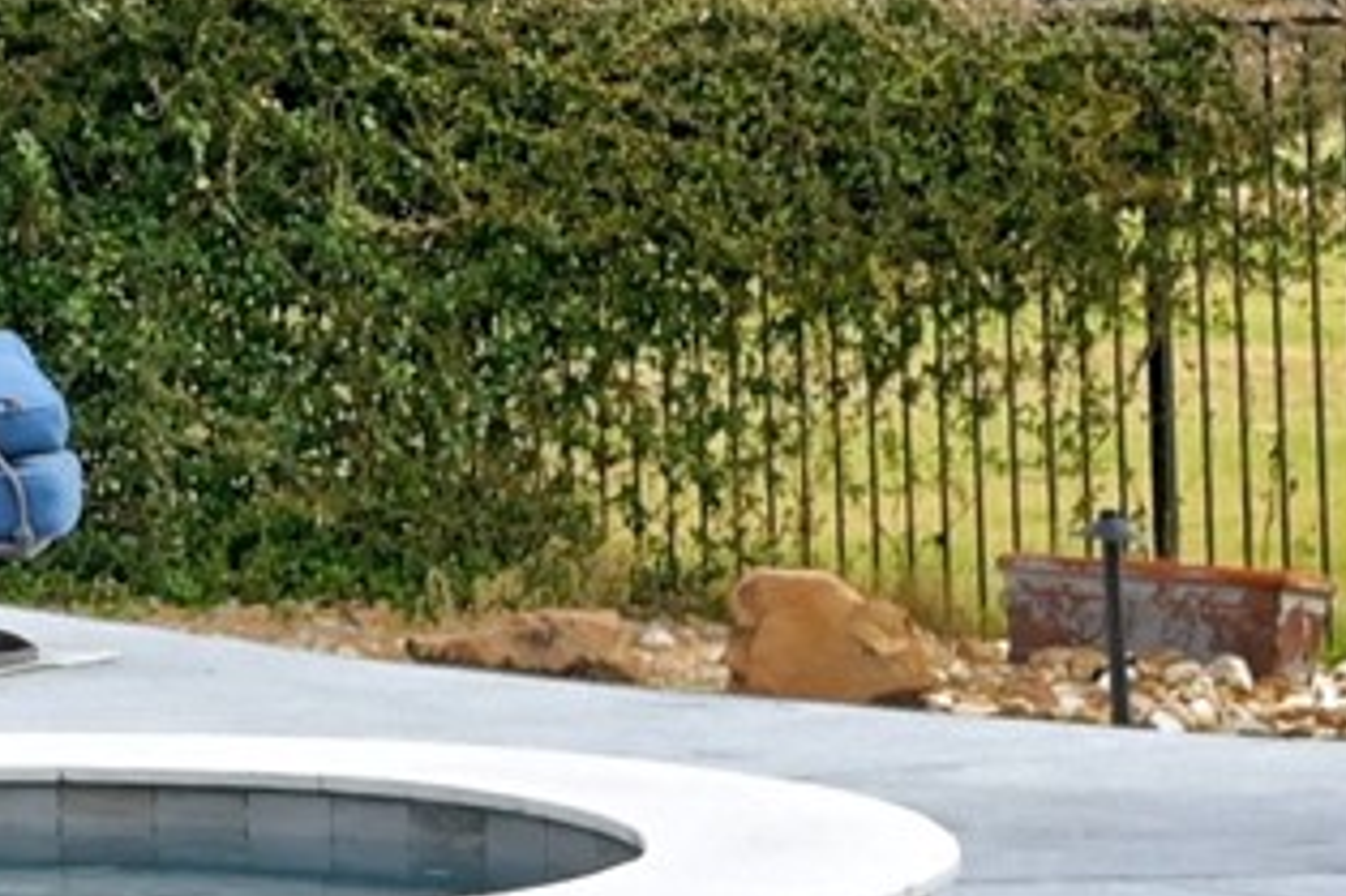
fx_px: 7772
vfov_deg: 6.6
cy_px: -4
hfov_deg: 9.0
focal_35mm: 208
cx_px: -1766
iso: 400
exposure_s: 1/320
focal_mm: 30
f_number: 8
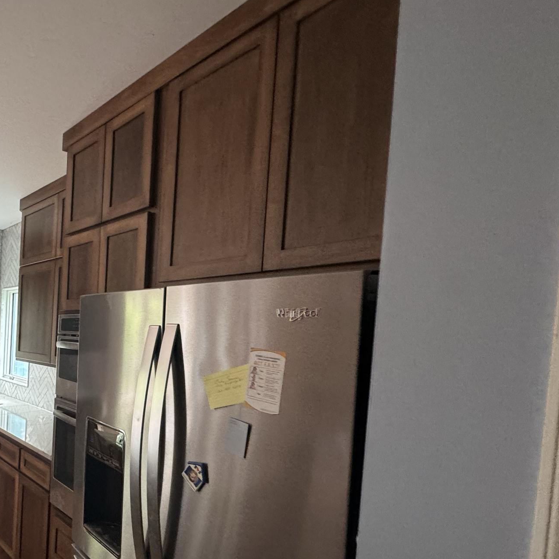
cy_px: 348
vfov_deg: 64.1
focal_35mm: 24
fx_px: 438
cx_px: 66
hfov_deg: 56.9
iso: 400
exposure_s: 1/60
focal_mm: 2.22
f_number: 2.2
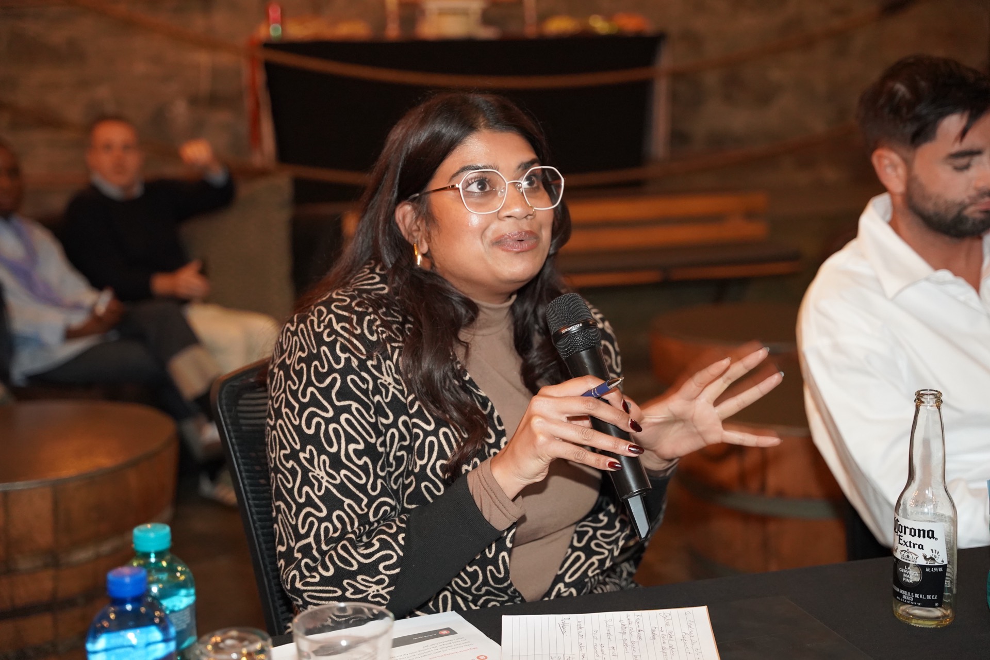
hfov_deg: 37.2
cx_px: 495
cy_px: 330
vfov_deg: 25.3
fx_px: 1471
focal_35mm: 54
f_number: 2.8
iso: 5000
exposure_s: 1/80
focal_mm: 53.5
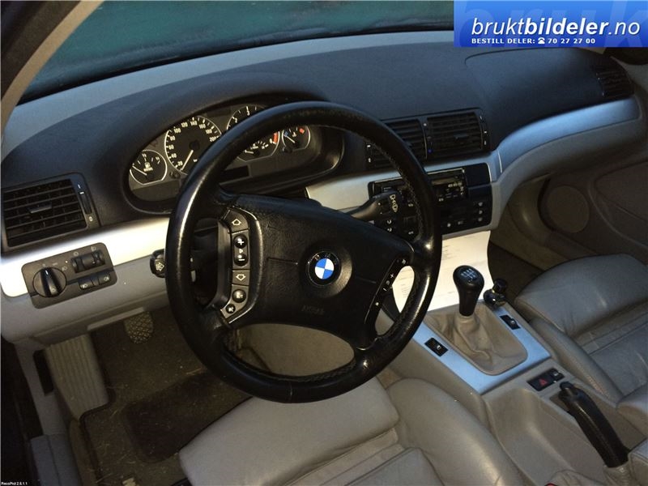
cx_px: 324
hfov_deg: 61.7
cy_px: 243
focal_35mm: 29
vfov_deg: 48.2
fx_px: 543
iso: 125
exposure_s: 1/16
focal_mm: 4.15
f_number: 2.2
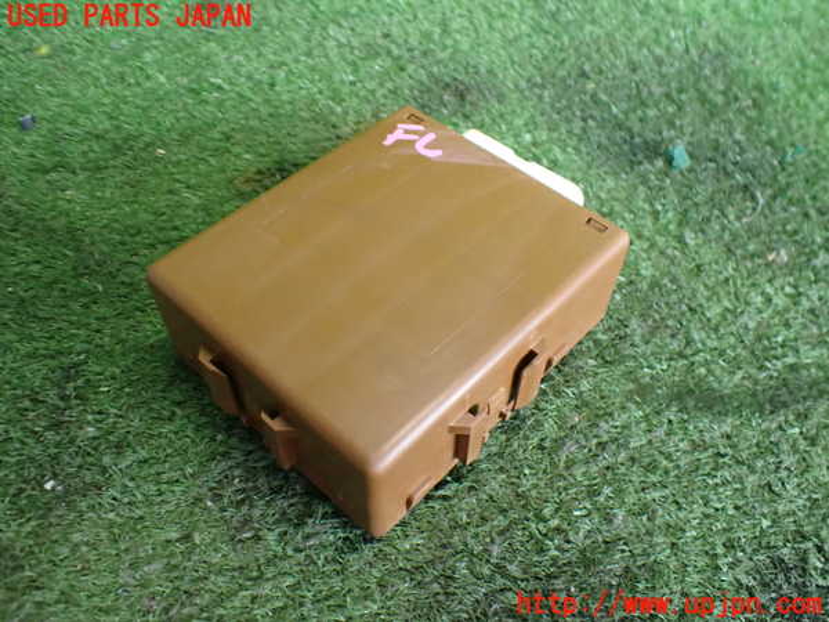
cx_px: 414
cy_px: 311
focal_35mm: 30
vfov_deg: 46.8
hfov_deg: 60.0
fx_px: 718
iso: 800
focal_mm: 5.4
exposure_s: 1/100
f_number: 2.3
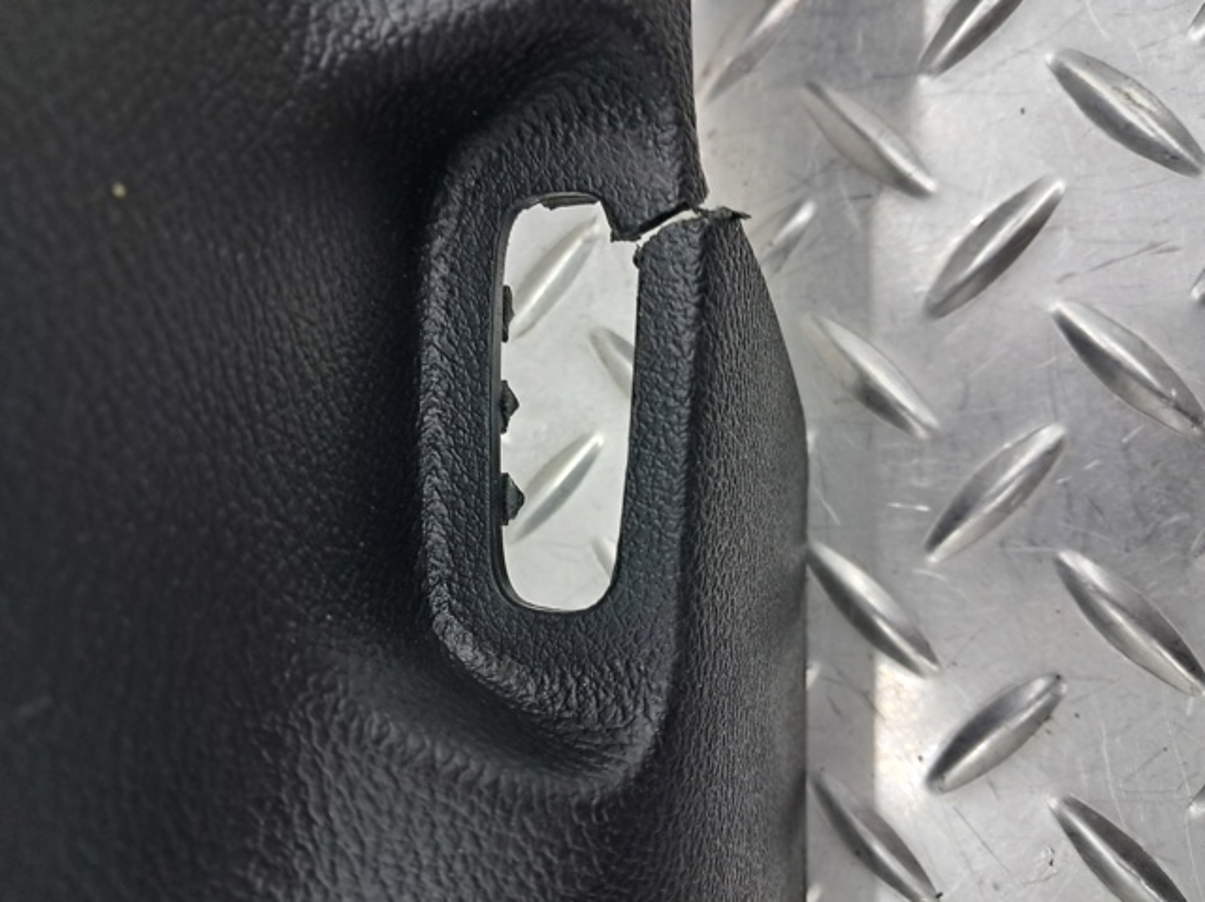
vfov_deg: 51.3
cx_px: 602
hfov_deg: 65.4
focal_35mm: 27
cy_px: 451
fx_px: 939
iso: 200
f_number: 1.8
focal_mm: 4
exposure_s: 1/60
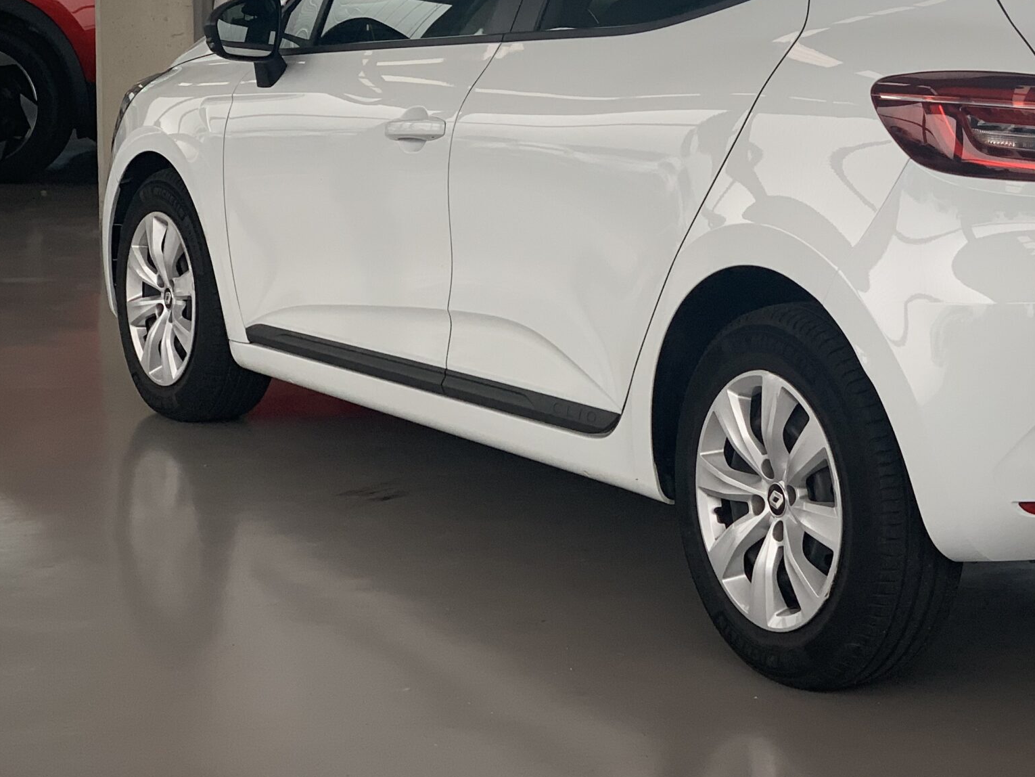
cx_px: 859
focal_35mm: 87
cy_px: 179
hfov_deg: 22.1
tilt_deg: -5.1
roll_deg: -1.3
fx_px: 2602
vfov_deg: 16.9
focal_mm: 6
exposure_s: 1/122
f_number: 2.4
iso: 50
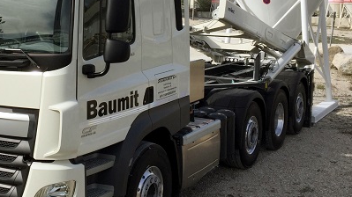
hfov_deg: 36.2
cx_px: 110
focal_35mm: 57
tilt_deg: -3.6
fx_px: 532
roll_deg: -2.1
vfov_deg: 20.7
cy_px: 30
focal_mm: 4.15
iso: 32
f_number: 2.2
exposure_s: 1/2825
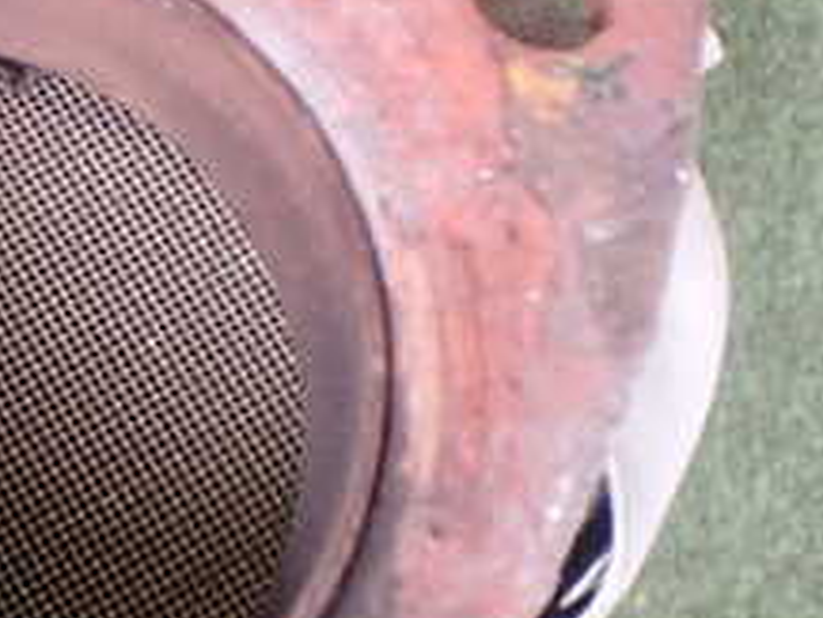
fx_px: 1974
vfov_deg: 17.8
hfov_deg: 21.8
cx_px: -159
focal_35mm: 83
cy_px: 406
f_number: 2.3
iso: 500
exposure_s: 1/125
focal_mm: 5.4
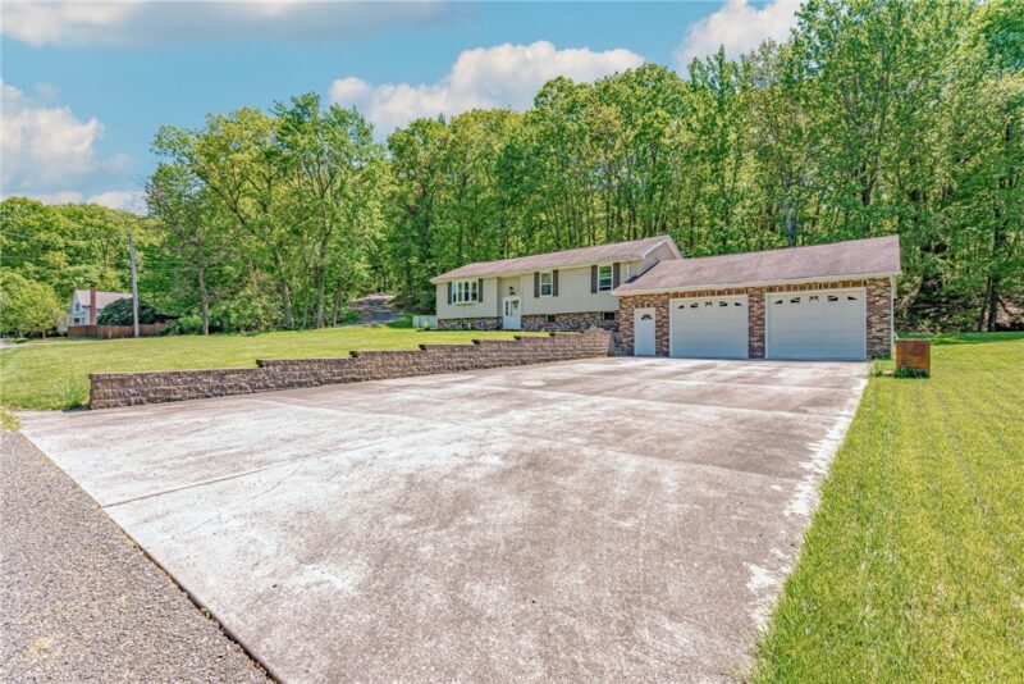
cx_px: 512
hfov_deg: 93.3
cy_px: 342
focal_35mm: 17
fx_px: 484
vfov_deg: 70.5
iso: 50
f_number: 11
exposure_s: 1/500
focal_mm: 17
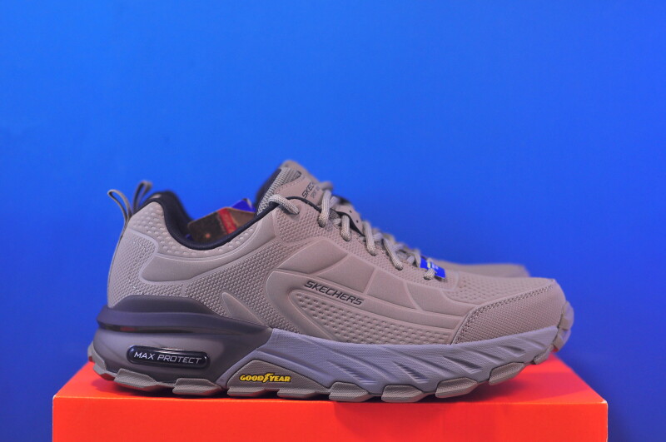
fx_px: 1386
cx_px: 333
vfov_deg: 18.1
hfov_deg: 27.0
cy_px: 221
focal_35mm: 75
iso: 250
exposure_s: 1/320
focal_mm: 50
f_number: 2.5
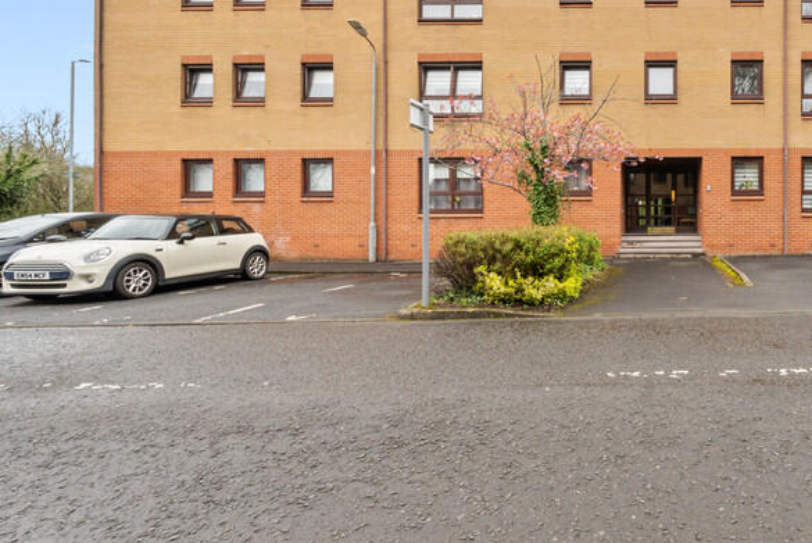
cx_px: 666
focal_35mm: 21
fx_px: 474
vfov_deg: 59.4
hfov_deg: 71.7
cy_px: 237
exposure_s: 1/15
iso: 800
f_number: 14
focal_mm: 12
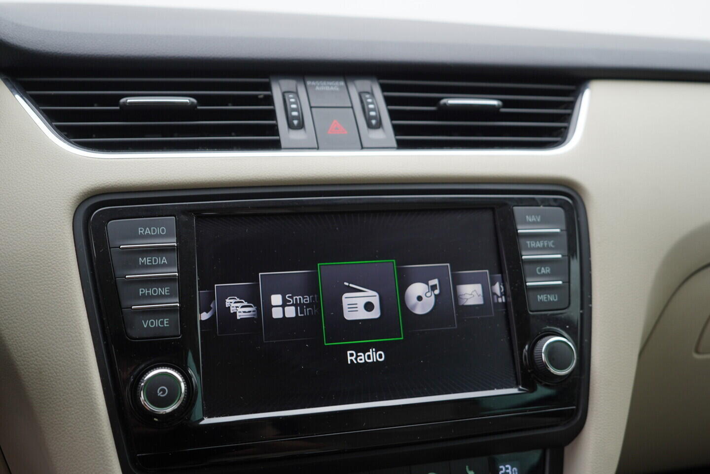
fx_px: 710
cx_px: 355
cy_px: 237
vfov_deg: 36.9
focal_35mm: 36
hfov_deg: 53.1
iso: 125
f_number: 3.2
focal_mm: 24
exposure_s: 1/50
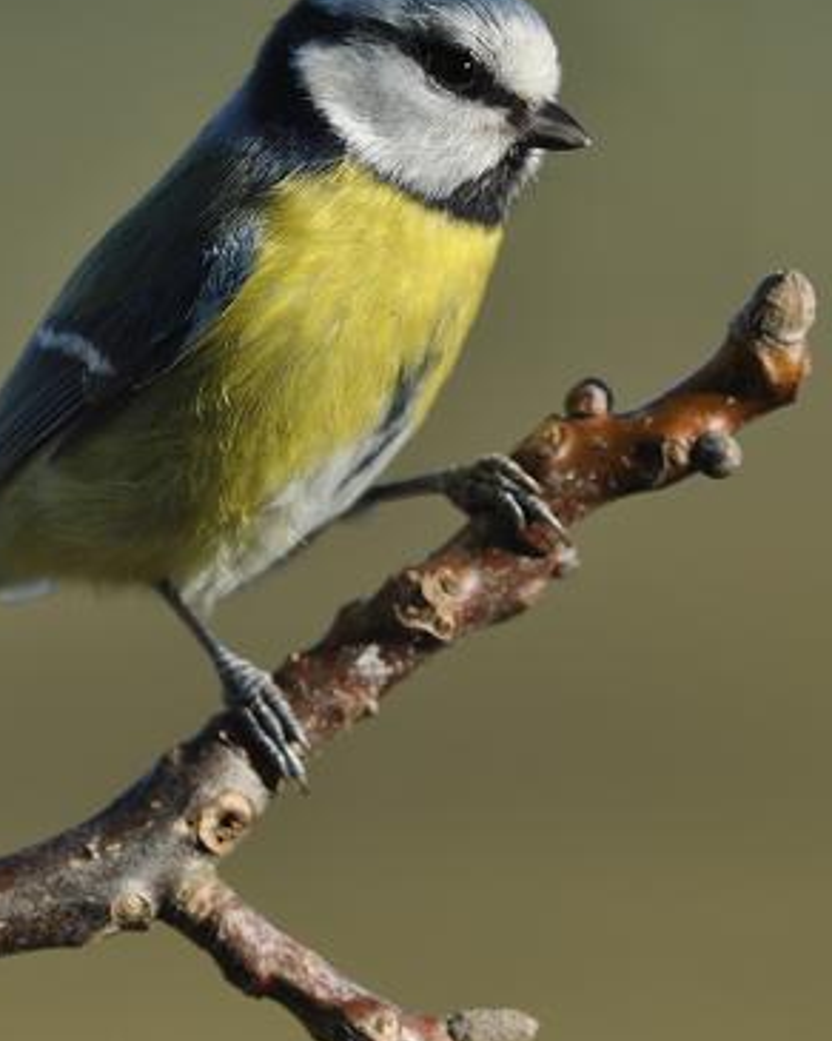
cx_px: 309
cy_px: 399
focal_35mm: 693
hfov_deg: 2.2
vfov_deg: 2.8
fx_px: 21331
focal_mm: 300
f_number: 5.6
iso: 200
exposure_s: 1/500
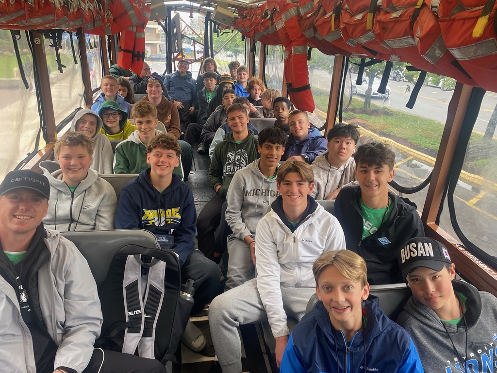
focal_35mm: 26
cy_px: 186
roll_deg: -1.6
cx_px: 248
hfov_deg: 67.3
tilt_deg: -21.4
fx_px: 373
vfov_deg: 53.1
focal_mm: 4.25
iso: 100
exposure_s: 1/121
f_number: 1.8
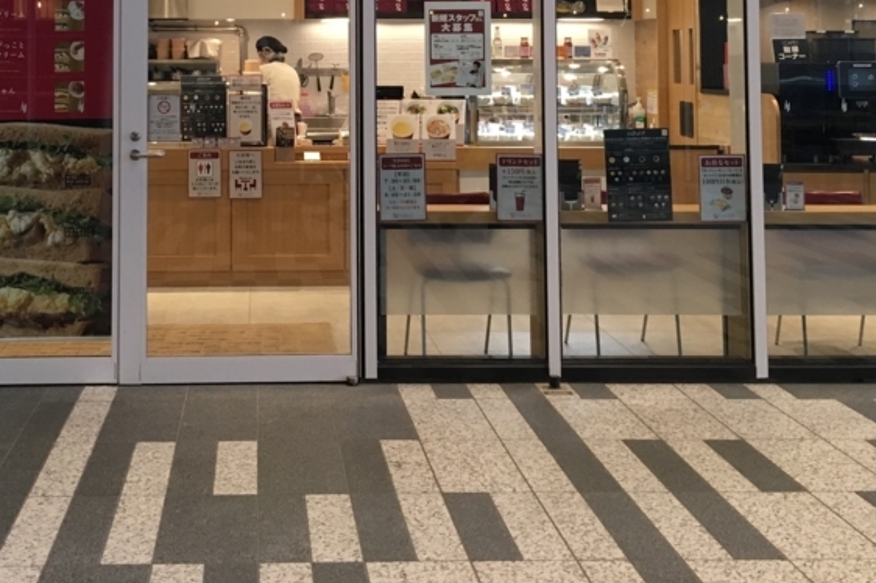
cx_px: 277
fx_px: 1337
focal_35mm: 55
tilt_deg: +3.1
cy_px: -14
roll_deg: +0.1
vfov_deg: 23.5
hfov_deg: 35.8
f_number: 2.2
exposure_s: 1/30
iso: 40
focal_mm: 4.15
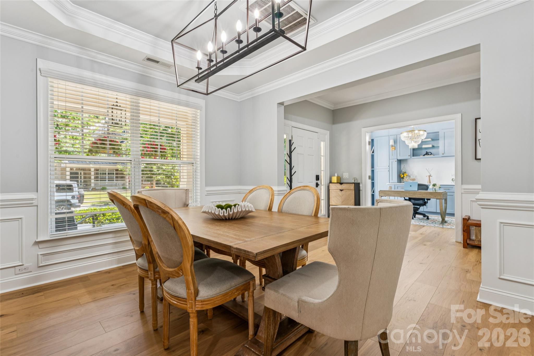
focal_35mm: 16
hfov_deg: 95.0
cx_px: 267
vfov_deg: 72.0
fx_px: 245
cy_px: 178
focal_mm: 16.5
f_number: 13
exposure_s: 1/5
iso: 200
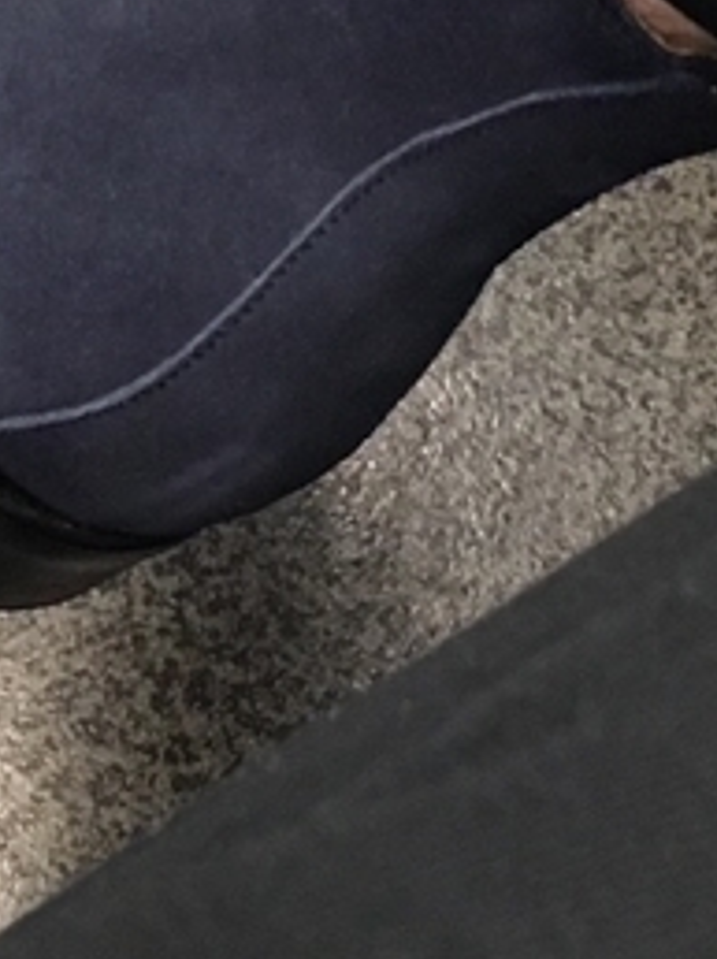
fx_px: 3735
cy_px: -275
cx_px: 464
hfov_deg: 11.0
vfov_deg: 14.1
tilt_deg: -59.6
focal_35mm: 135
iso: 200
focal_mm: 4.15
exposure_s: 1/20
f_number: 2.2
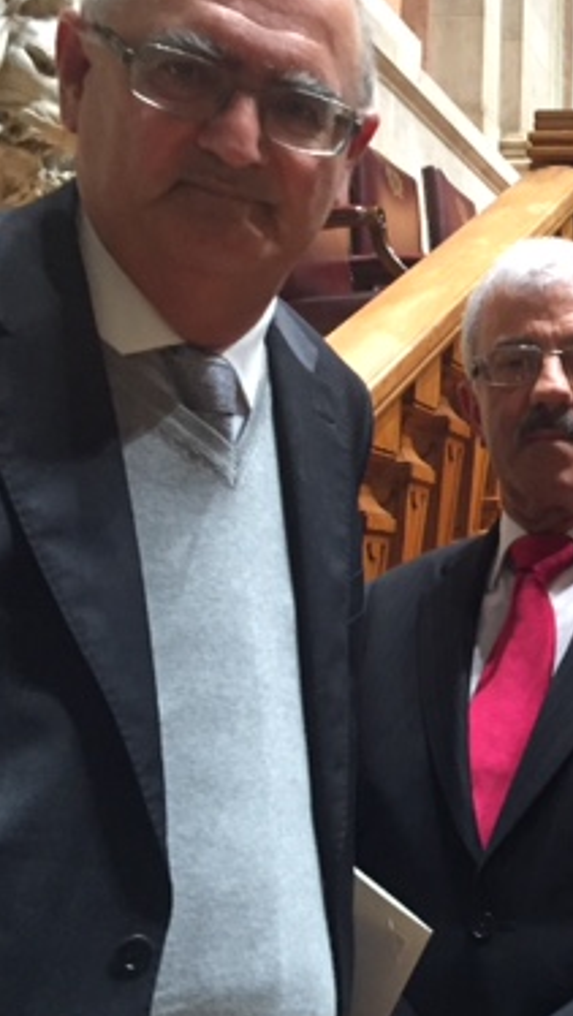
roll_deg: -2.9
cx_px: 777
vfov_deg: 38.4
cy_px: 459
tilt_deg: +5.4
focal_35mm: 54
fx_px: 1455
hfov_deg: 20.1
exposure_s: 1/33
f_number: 2.2
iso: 320
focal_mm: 4.15
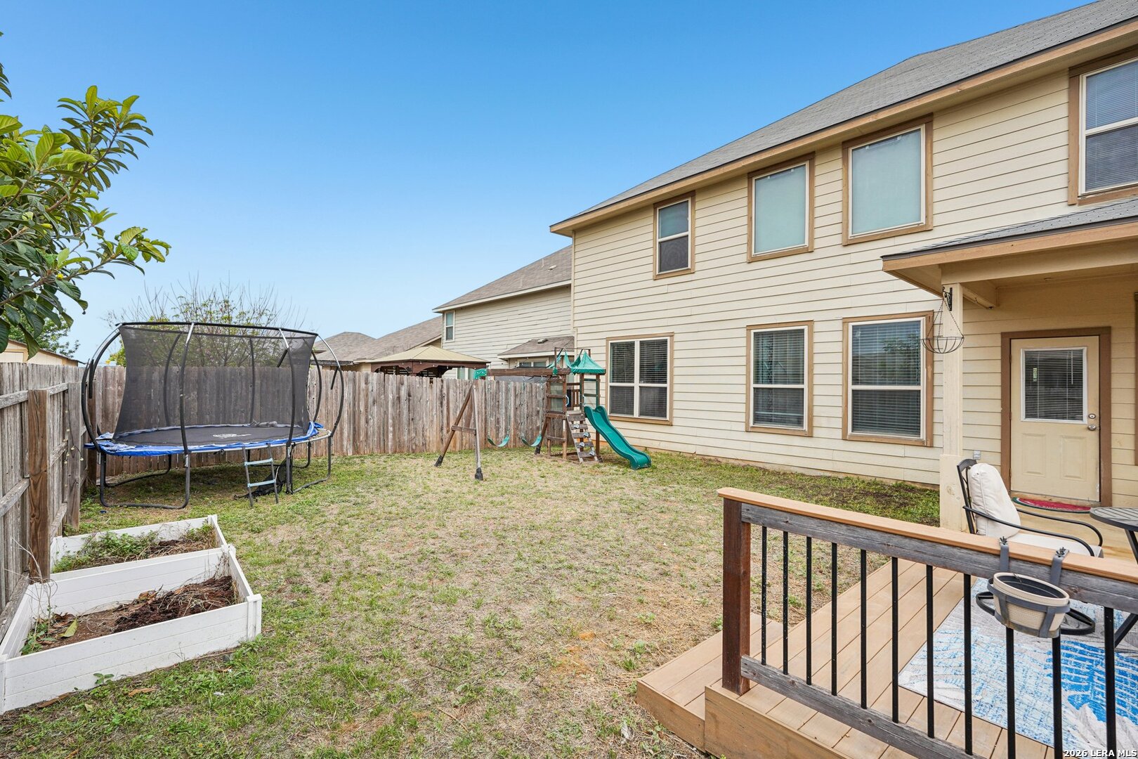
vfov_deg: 73.7
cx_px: 569
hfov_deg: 96.7
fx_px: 506
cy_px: 380
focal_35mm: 16
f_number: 8
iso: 100
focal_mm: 16
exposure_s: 1/125
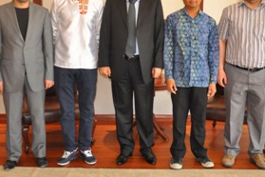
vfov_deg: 25.4
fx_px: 390
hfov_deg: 37.4
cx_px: 158
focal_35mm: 53
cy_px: 65
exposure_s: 1/60
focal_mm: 22
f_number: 4.5
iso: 1250
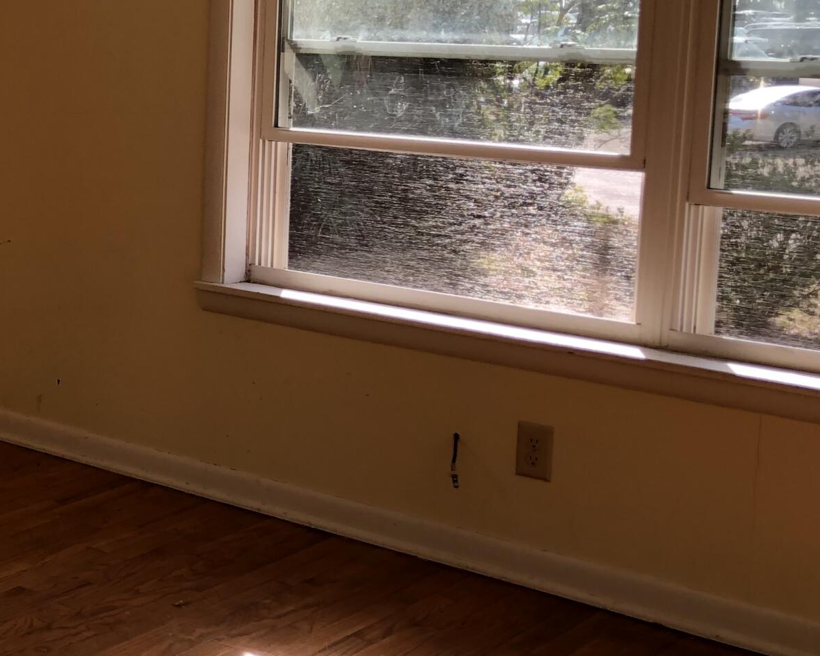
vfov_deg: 22.1
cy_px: 231
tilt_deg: -8.2
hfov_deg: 24.6
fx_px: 1675
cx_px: -188
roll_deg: +0.6
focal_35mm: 69
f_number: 1.8
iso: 20
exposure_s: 1/168
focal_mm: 3.99
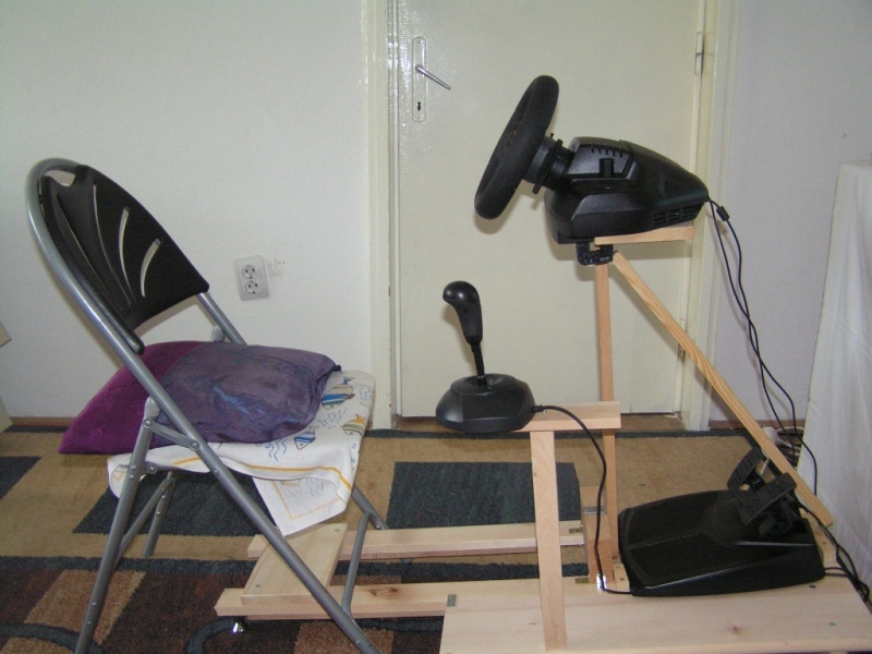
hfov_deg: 49.0
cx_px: 436
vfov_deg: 37.7
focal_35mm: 38
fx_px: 957
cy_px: 327
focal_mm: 6.3
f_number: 2.8
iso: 200
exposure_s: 1/40
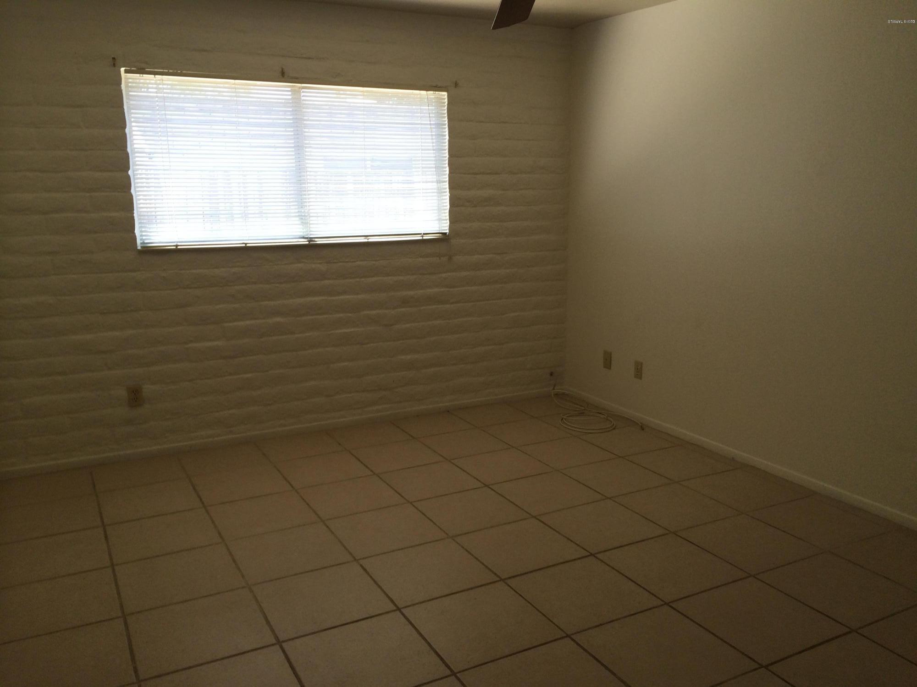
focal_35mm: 30
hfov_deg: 60.0
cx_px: 458
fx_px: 795
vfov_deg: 46.8
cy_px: 344
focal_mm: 4.12
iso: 64
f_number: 2.2
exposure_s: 1/120
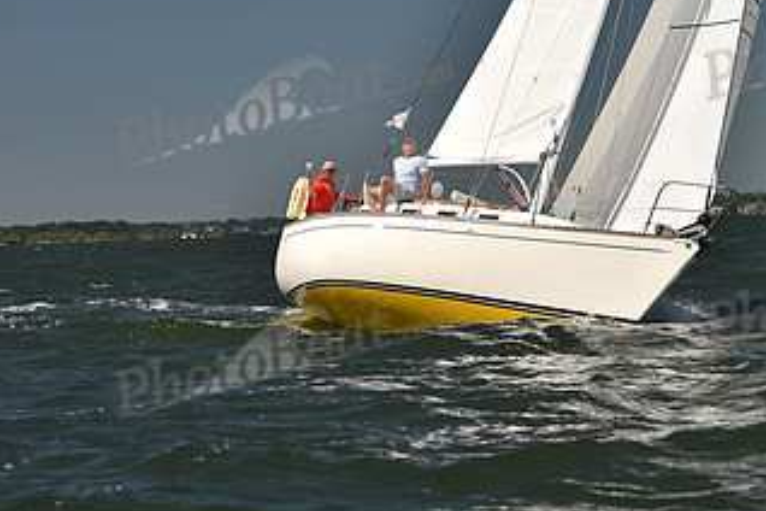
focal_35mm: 168
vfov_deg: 8.2
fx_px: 3574
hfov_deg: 12.2
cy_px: 196
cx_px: 581
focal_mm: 92
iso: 250
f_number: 4.5
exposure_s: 1/1250
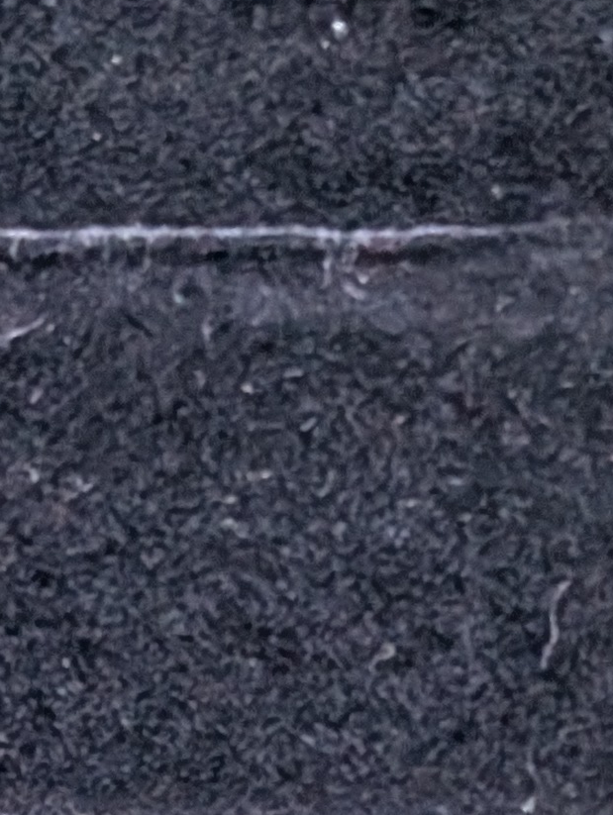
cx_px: 601
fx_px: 5727
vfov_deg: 7.8
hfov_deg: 6.1
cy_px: 1673
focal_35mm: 243
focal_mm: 6.9
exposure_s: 1/42.1
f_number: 1.68
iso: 217
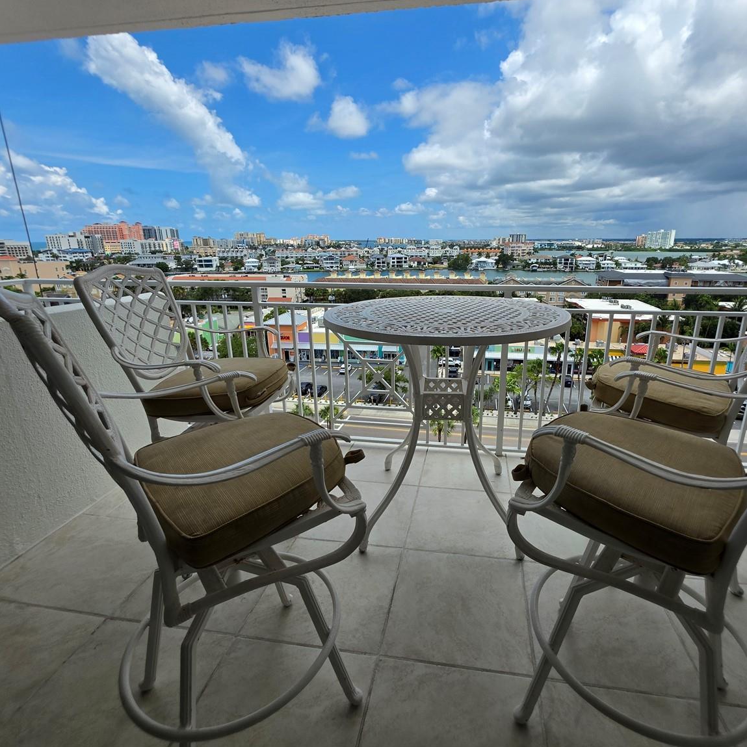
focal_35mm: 16
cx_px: 415
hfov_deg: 87.1
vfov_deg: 87.4
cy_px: 359
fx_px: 391
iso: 32
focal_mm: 2.2
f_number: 1.9
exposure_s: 1/1957
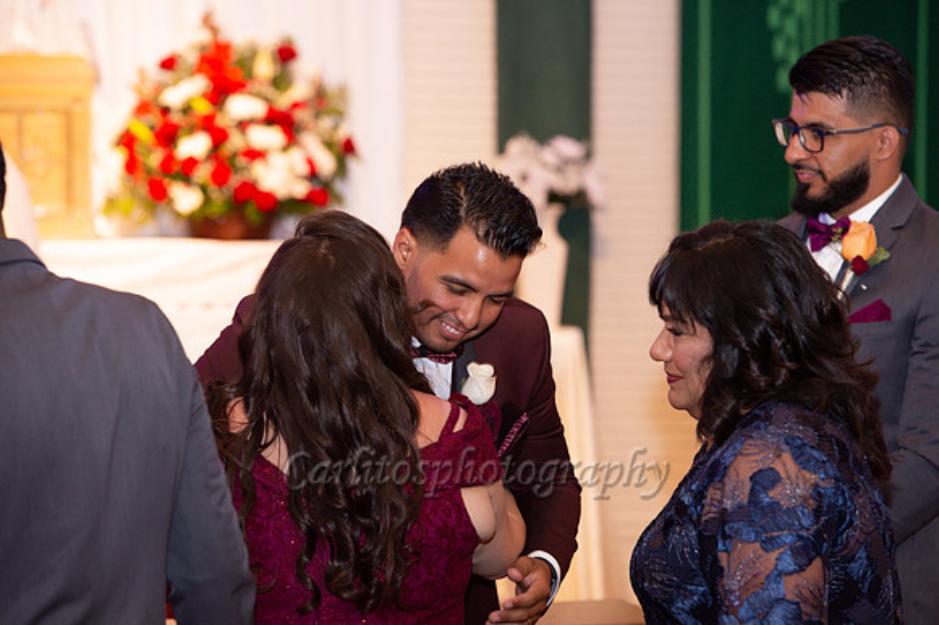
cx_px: 470
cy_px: 312
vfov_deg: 9.5
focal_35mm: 145
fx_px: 3780
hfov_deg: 14.2
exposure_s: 1/60
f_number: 4.5
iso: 1250
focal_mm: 145
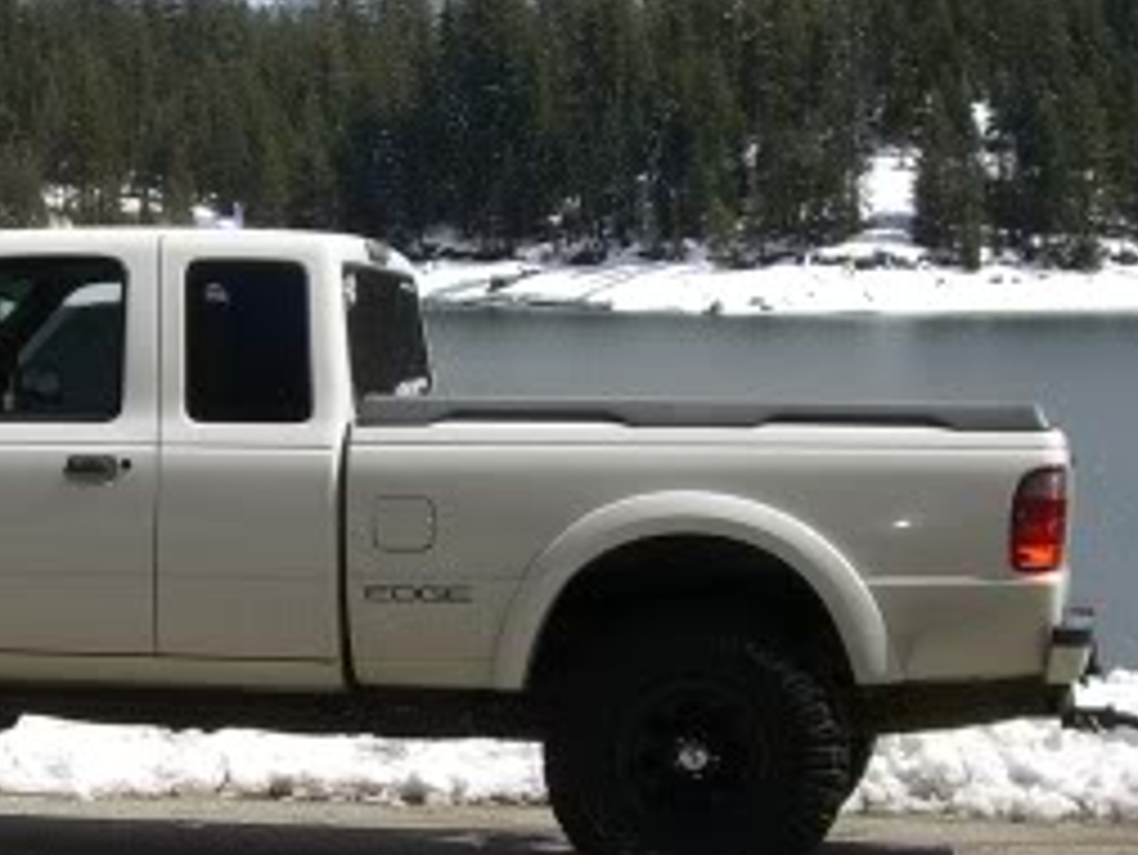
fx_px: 3914
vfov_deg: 12.5
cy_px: 490
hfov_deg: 16.4
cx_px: 243
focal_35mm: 119
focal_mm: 7.6
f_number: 4.8
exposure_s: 1/1250
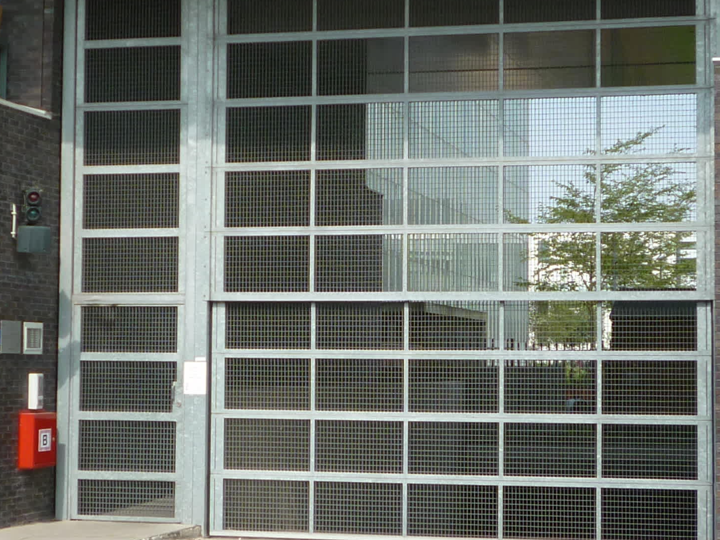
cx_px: 400
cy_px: 285
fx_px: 1664
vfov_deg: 18.4
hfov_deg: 24.4
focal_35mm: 80
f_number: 3.5
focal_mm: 5.2
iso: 80
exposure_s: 1/500
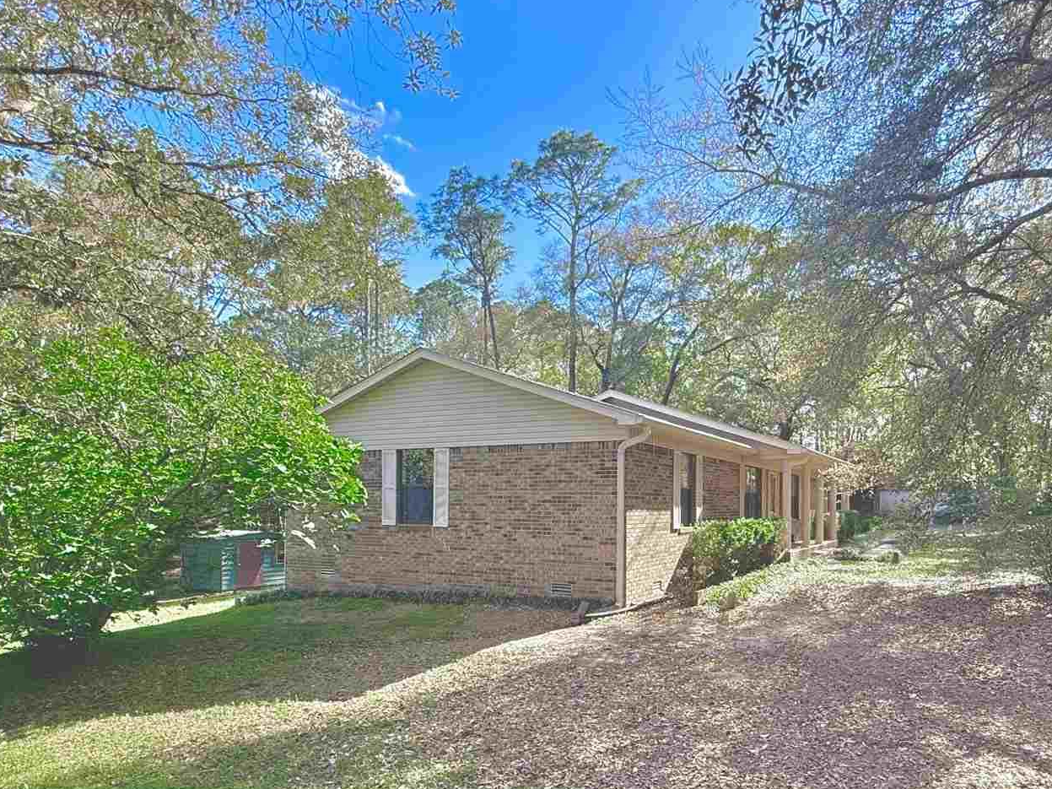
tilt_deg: +0.5
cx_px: 598
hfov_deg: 73.6
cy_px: 489
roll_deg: +0.7
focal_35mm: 23
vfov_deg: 58.2
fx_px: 699
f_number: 2.2
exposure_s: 1/368
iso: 64
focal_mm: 2.22
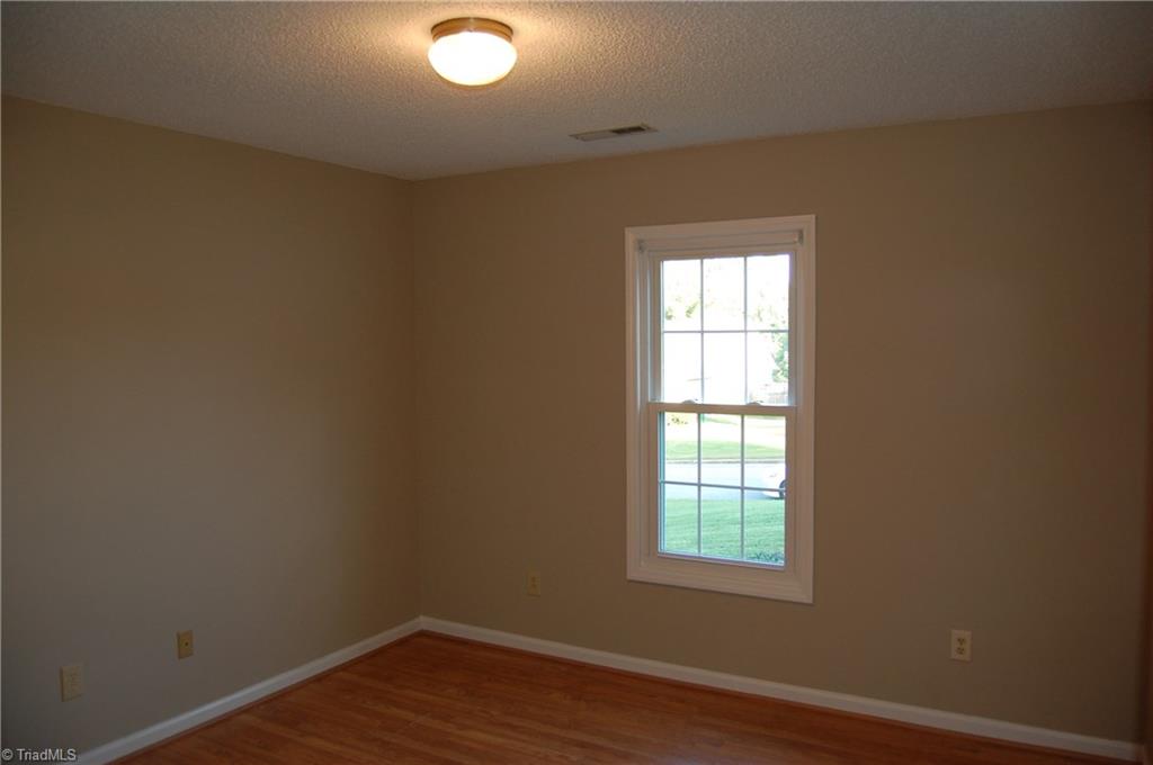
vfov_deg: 47.8
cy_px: 382
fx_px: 864
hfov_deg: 67.4
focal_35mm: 27
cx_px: 576
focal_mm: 18
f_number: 3.5
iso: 400
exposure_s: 1/60
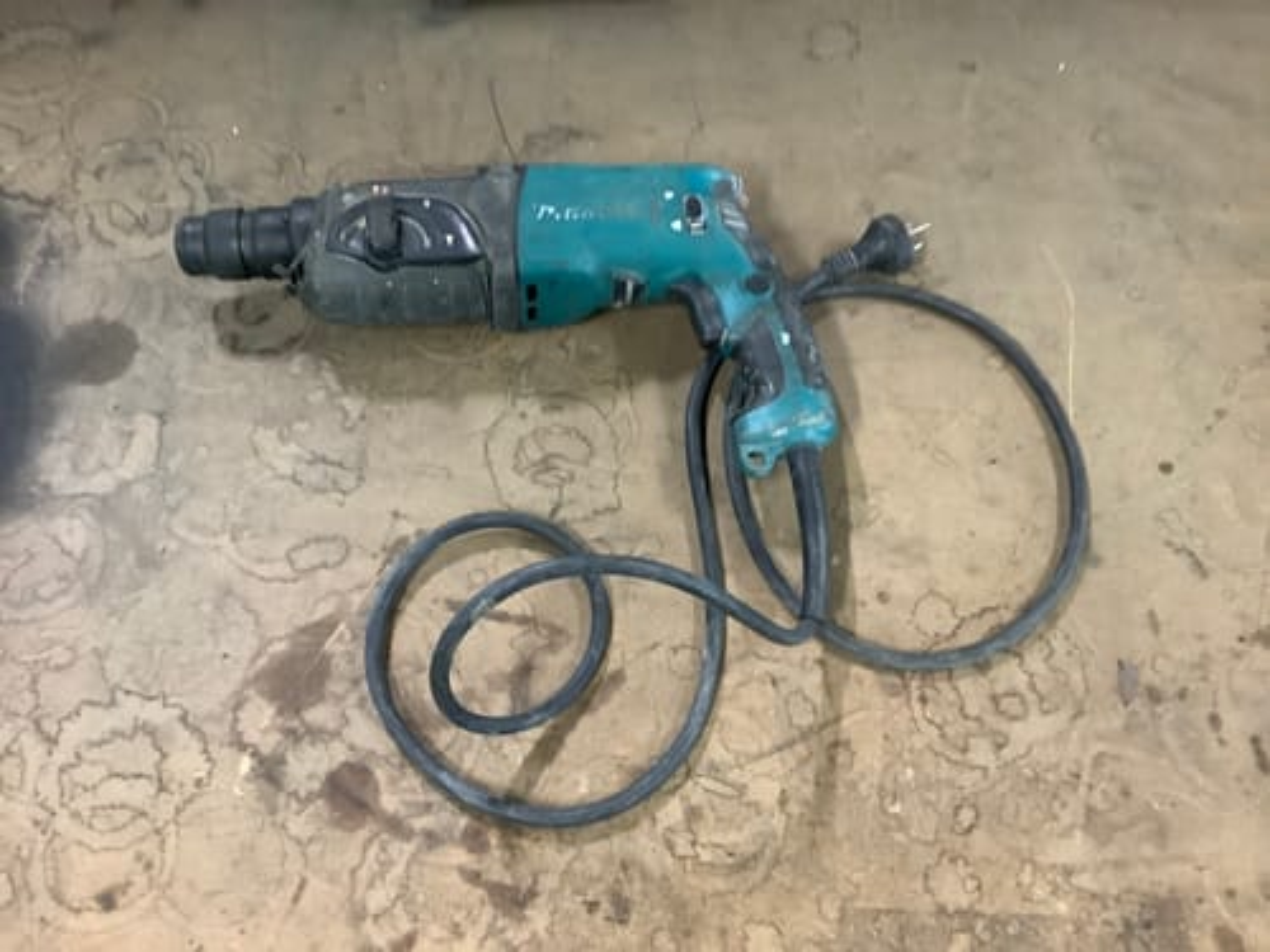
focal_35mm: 31
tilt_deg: -61.3
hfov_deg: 58.4
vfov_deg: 45.4
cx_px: 635
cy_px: 476
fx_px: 1137
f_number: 2.4
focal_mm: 3.3
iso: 400
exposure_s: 1/25
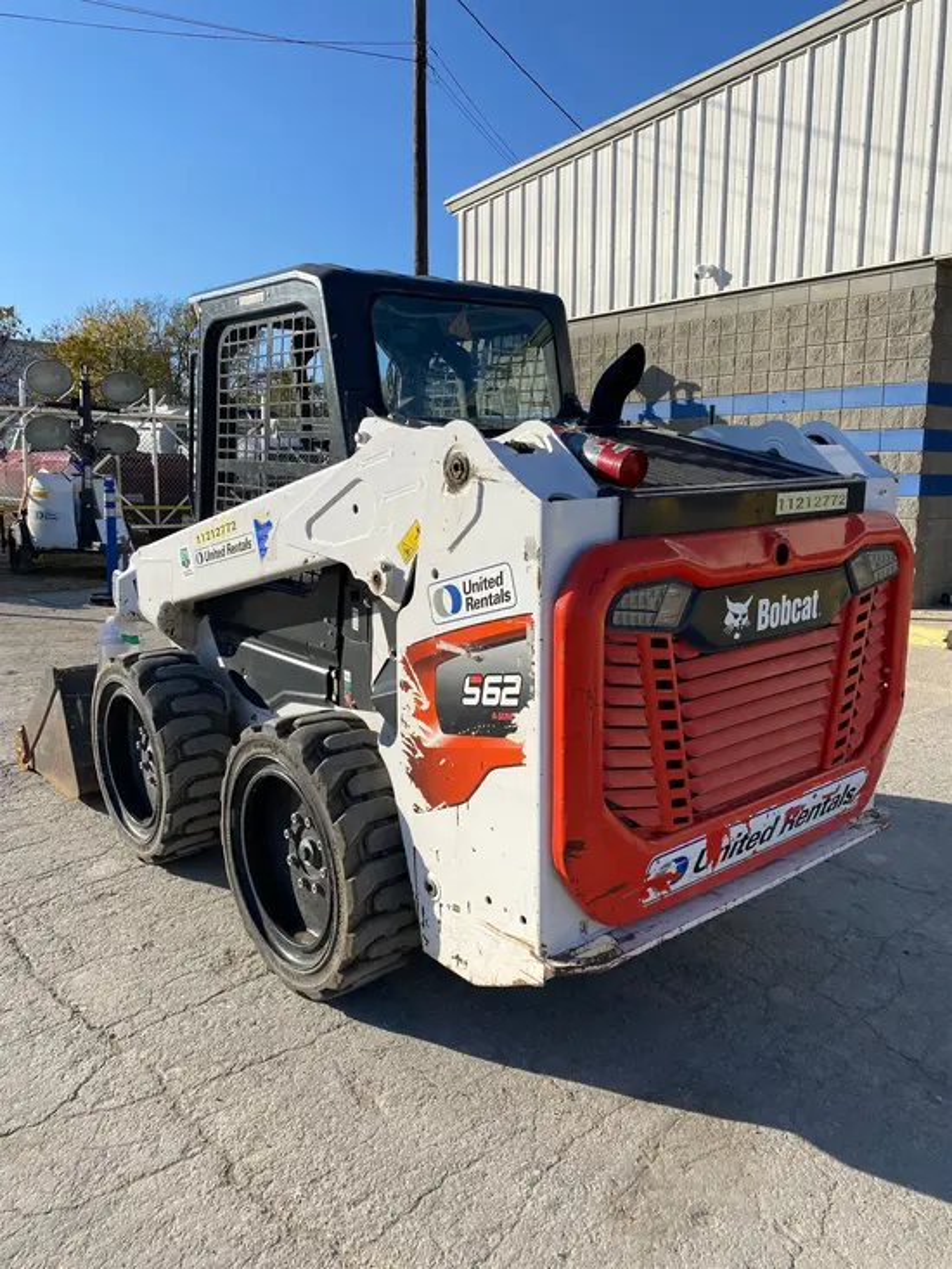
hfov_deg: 53.1
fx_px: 953
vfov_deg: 67.3
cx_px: 476
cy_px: 634
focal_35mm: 26
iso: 32
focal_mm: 4.25
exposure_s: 1/3125
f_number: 1.8
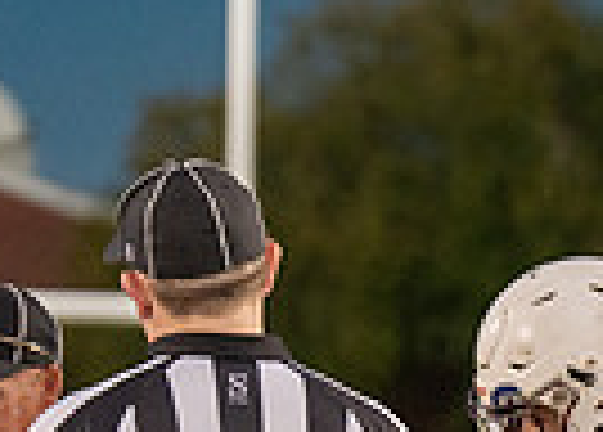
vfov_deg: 2.4
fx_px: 10132
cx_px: 655
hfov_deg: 3.4
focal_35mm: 591
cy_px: 880
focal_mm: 111
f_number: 2.8
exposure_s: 1/400
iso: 1600
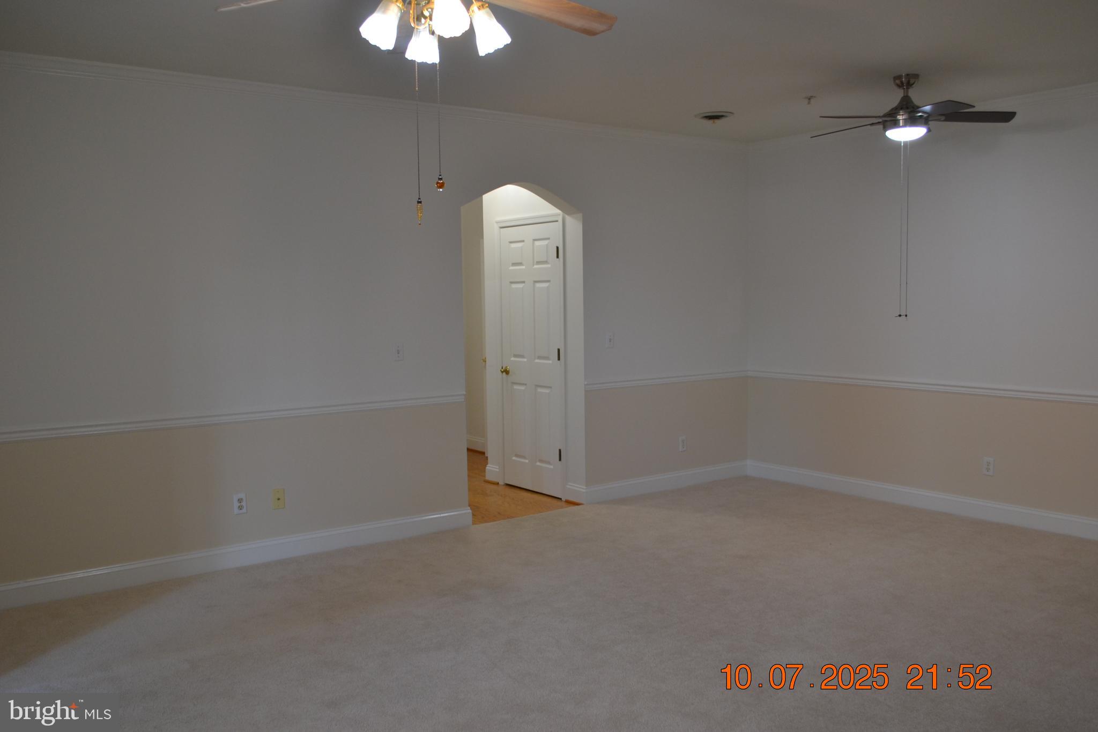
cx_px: 549
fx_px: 915
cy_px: 366
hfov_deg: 61.9
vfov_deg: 43.6
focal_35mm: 30
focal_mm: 20
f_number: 4
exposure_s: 1/60
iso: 400
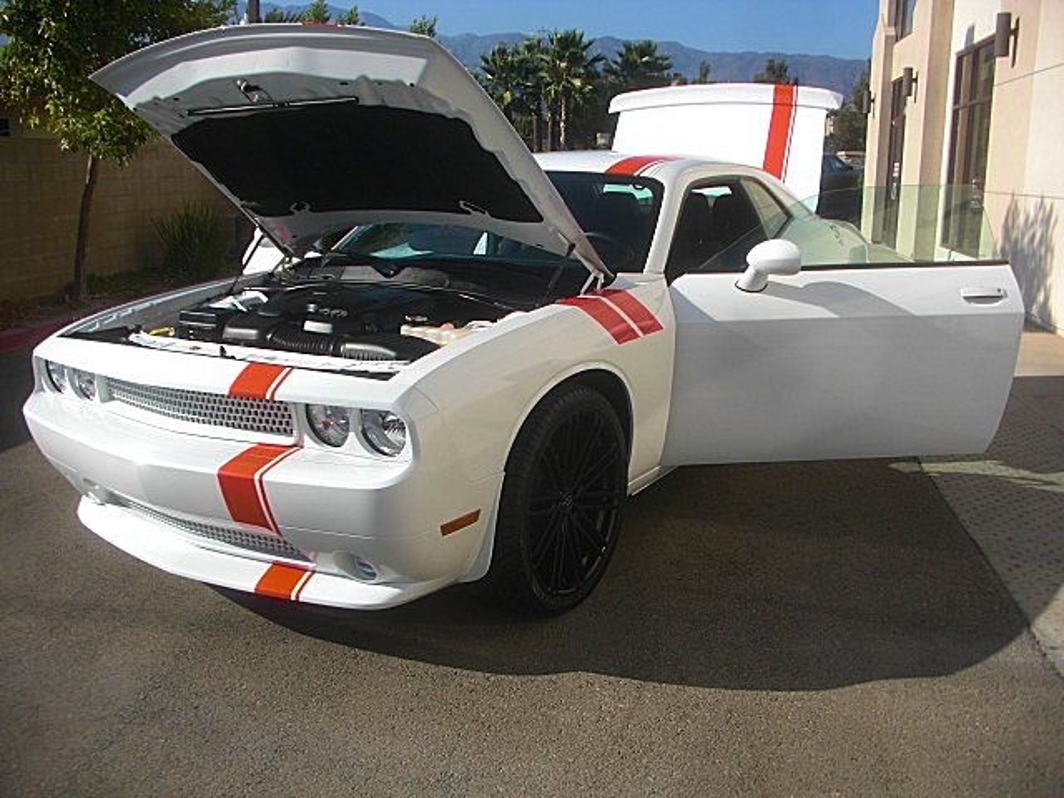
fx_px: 1107
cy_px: 399
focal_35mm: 36
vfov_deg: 39.7
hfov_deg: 51.4
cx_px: 532
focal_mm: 6.3
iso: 50
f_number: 7.9
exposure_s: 1/125
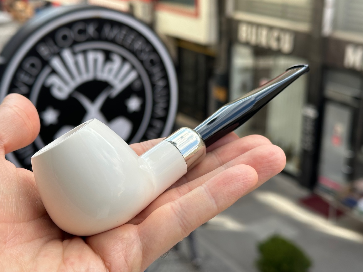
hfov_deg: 36.2
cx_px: 176
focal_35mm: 53
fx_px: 556
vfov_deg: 27.5
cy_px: 139
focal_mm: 6.86
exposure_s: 1/1030
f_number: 1.78
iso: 64
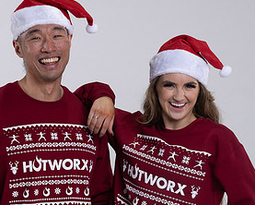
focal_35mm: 167
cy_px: 162
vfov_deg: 9.2
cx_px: 83
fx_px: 1261
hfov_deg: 11.5
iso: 125
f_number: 4
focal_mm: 85
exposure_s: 1/125
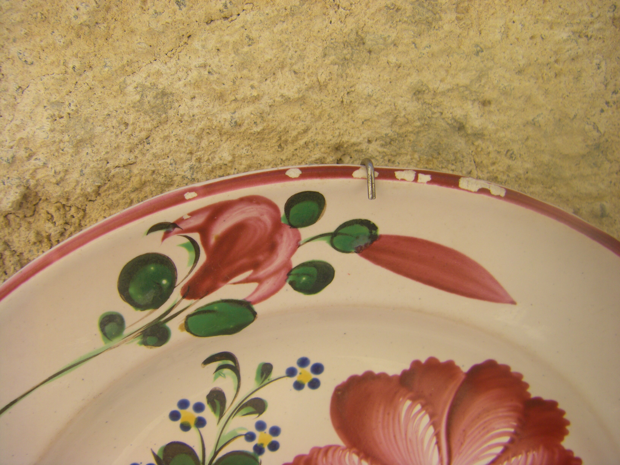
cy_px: 232
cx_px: 310
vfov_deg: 37.7
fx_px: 681
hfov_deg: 49.0
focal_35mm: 38
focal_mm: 6.3
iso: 64
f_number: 7
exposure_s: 1/100
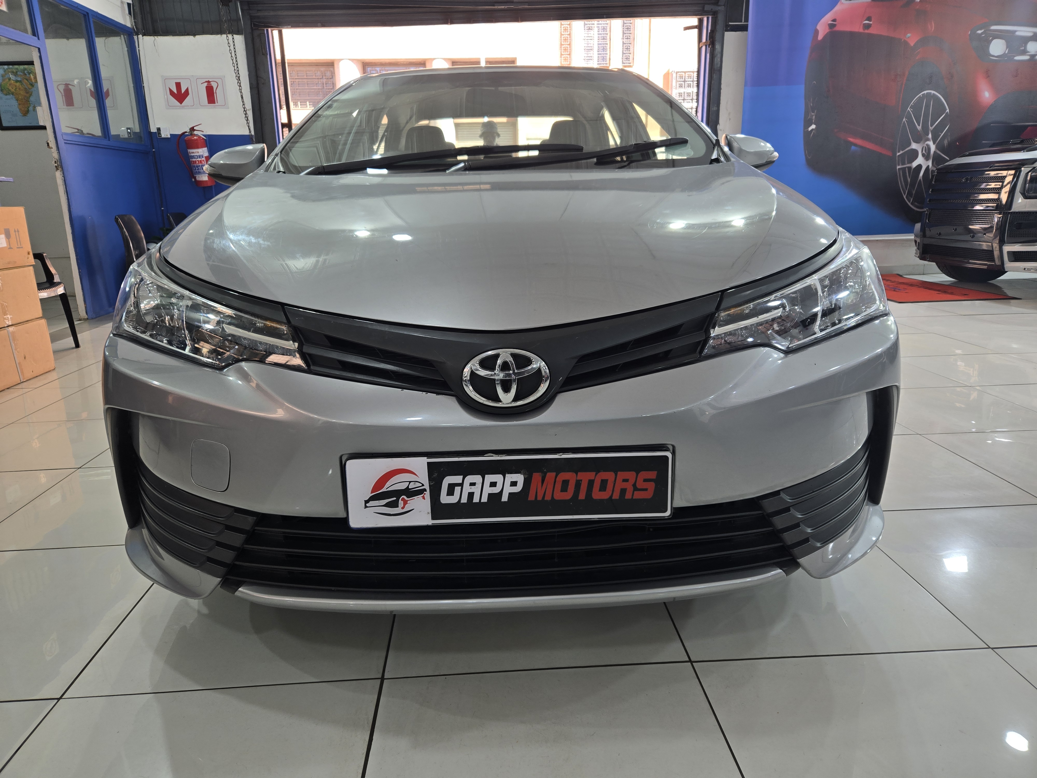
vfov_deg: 58.9
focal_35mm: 23
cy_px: 389
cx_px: 518
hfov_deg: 73.9
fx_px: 689
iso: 40
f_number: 1.8
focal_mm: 5.4
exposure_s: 1/100
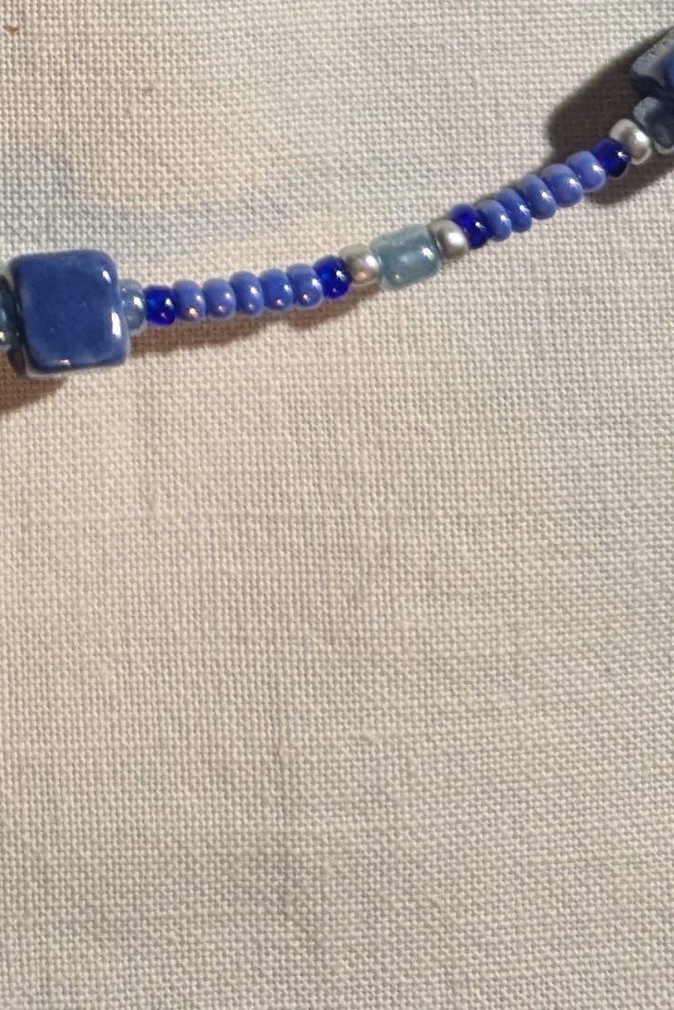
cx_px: -648
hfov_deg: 11.3
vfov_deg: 15.8
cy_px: -829
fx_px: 3088
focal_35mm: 110
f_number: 1.89
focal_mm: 5.43
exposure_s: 1/25
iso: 74
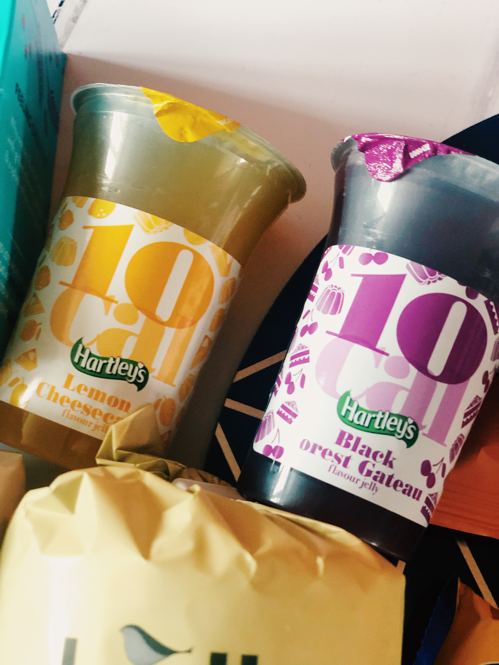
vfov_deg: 36.8
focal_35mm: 52
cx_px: 250
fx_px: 999
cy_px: 332
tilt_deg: -72.8
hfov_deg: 28.0
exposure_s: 1/15
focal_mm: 6
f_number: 2.4
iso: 160
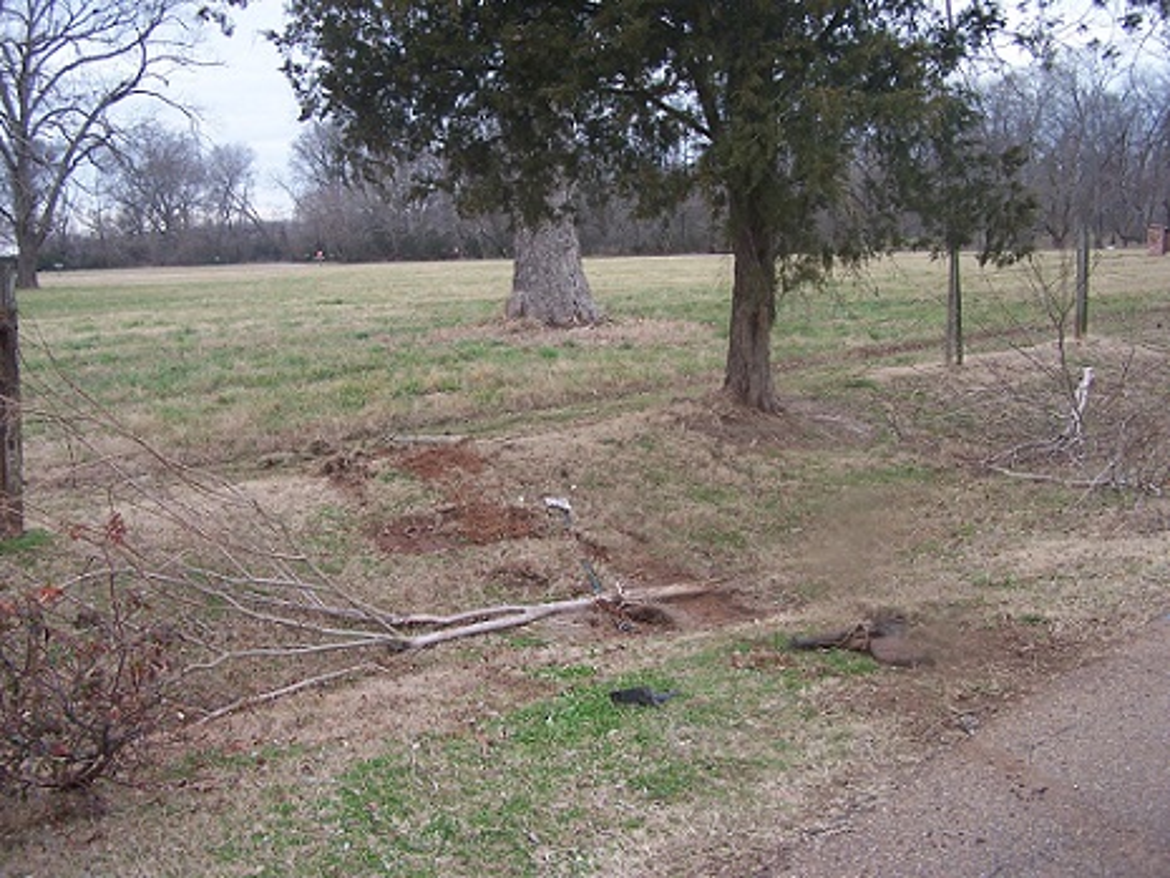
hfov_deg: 49.0
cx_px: 585
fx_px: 1285
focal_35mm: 38
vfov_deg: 37.7
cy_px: 439
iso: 80
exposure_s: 1/320
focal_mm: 6.3
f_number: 2.8
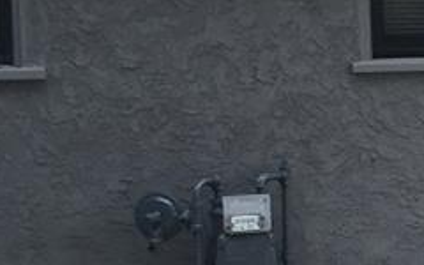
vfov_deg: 6.8
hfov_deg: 9.5
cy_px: 186
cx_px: 1062
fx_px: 2219
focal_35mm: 192
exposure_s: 1/120
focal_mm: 4.15
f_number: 2.2
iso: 40
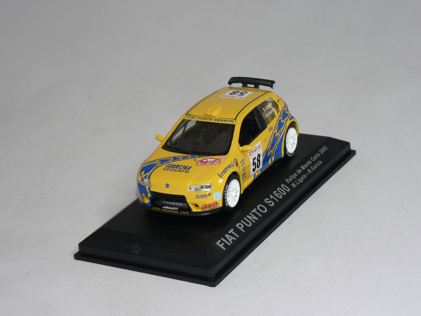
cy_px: 158
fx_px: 1131
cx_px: 210
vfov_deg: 15.9
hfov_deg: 21.1
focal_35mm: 93
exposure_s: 1/60
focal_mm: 15.5
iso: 80
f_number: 3.2
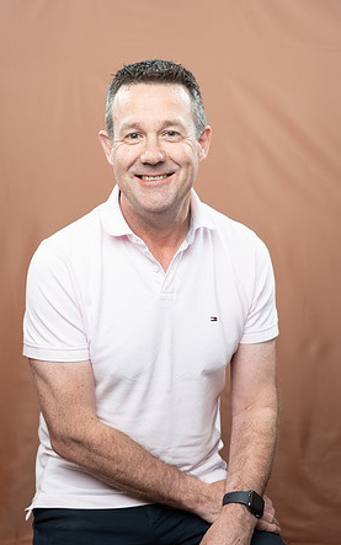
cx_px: 161
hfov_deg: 22.4
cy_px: 274
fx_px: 862
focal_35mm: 58
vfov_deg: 35.1
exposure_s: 1/160
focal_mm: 56
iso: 320
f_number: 4
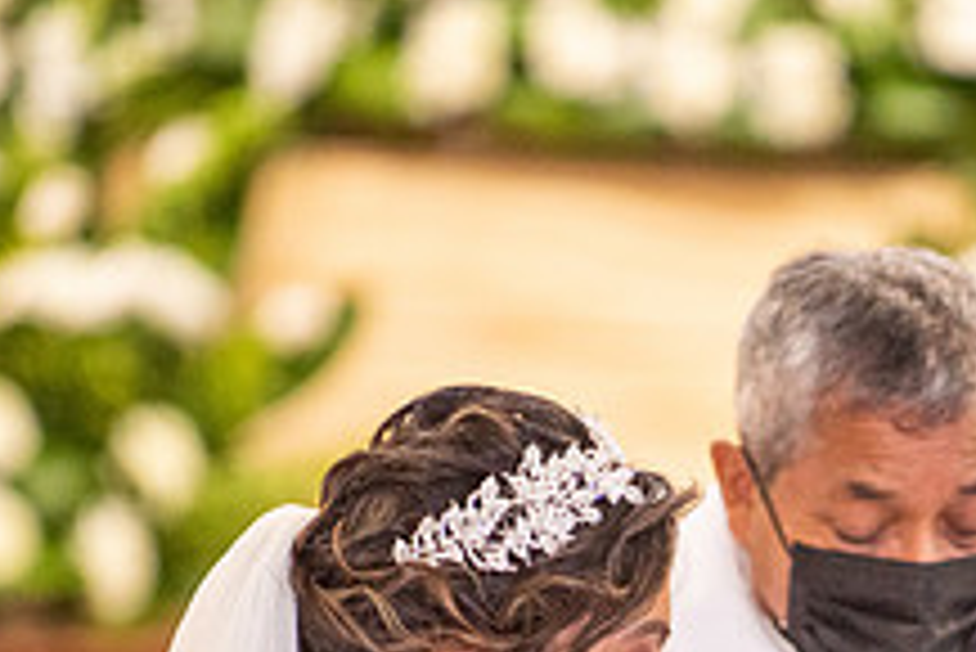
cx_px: 958
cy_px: 861
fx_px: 14486
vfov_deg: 2.6
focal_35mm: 534
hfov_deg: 3.9
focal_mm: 200
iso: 2000
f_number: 2.8
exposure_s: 1/160
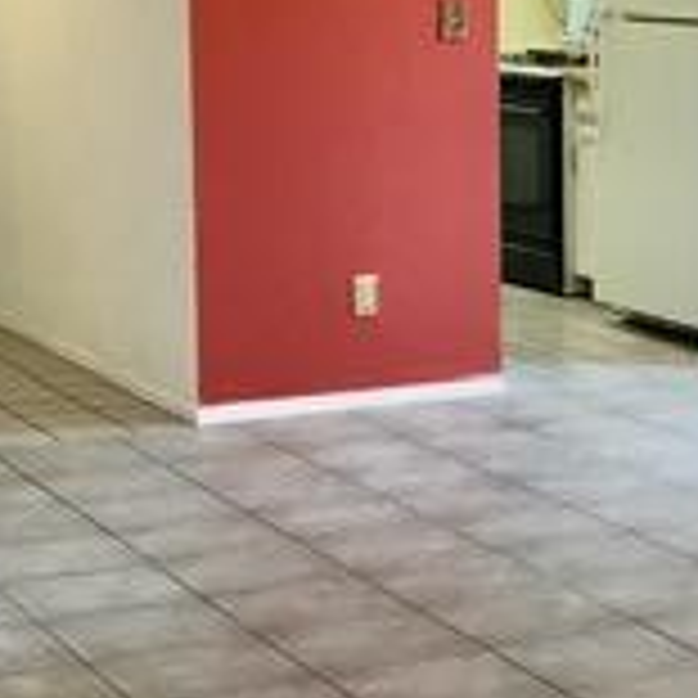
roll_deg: -0.7
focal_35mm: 106
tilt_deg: -6.1
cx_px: 887
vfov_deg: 16.4
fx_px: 2418
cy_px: 198
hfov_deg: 15.7
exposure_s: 1/30
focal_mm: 4.15
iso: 64
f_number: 2.2
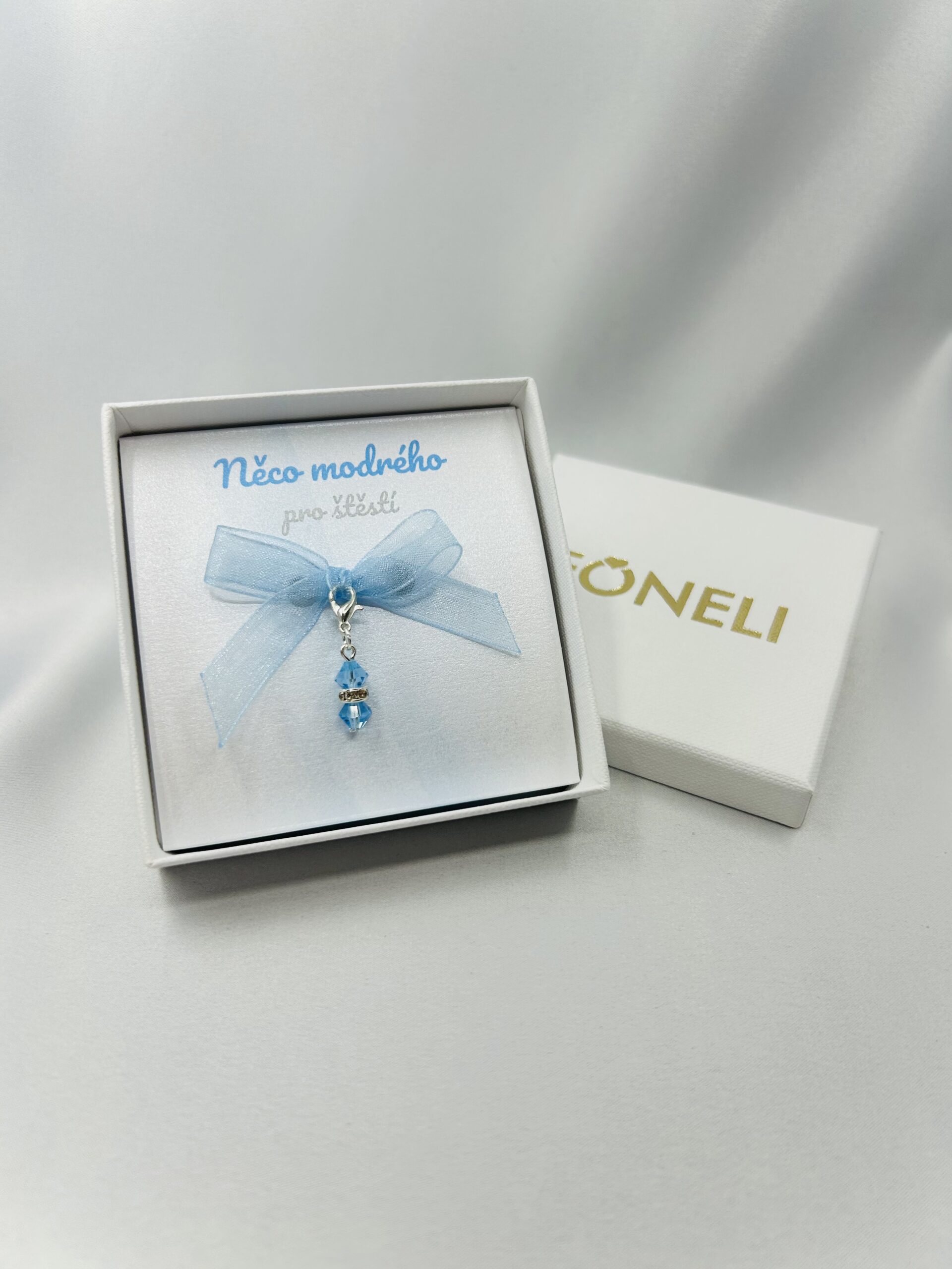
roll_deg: -2.6
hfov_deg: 53.1
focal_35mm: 26
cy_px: 634
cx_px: 476
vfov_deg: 67.3
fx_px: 953
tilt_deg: -37.1
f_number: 1.5
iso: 50
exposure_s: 1/1449
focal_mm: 5.7
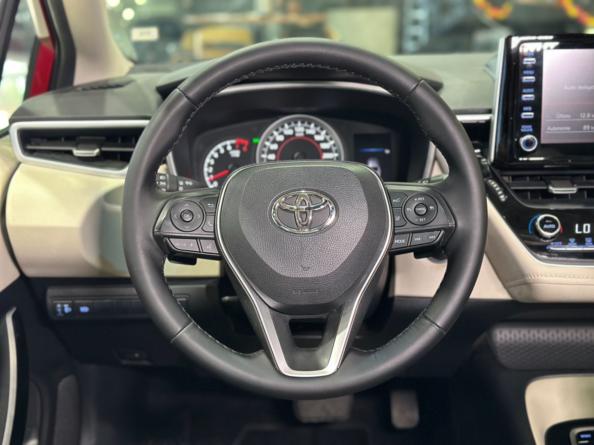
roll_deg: +0.3
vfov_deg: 30.3
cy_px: 222
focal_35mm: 48
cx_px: 297
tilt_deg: -15.2
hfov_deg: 39.7
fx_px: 824
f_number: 1.78
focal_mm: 6.86
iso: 400
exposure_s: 1/40
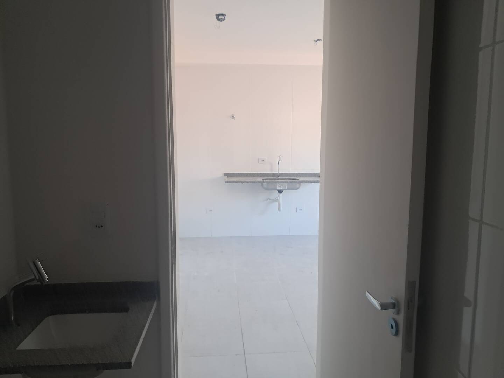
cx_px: 252
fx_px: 393
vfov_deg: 51.4
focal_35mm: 27
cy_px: 189
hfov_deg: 65.3
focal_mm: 4
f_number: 1.8
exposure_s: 1/50
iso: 160
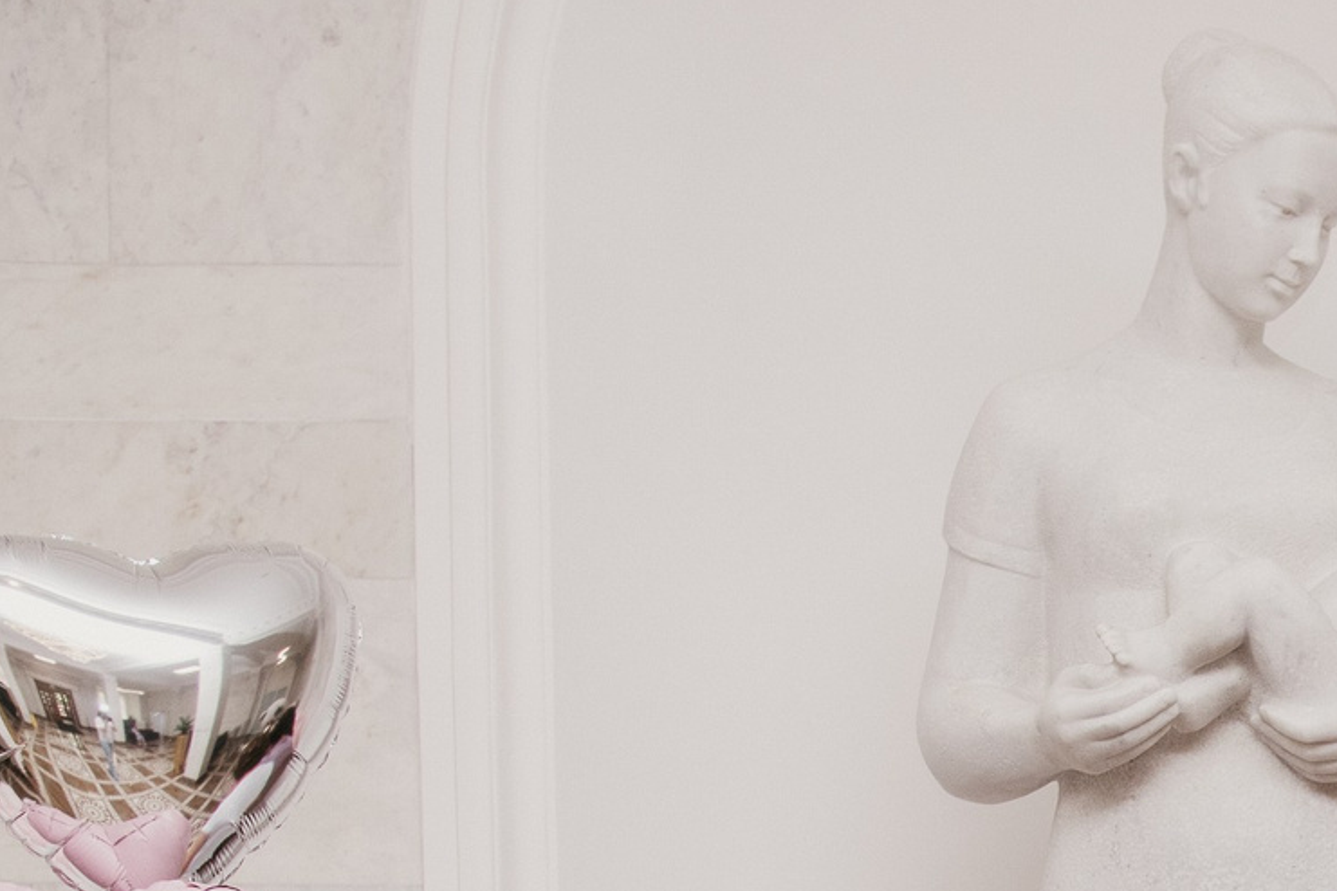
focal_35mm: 94
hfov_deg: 20.1
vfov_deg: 13.7
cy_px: 1346
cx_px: 1671
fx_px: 3491
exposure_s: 1/160
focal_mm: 26
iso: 320
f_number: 4
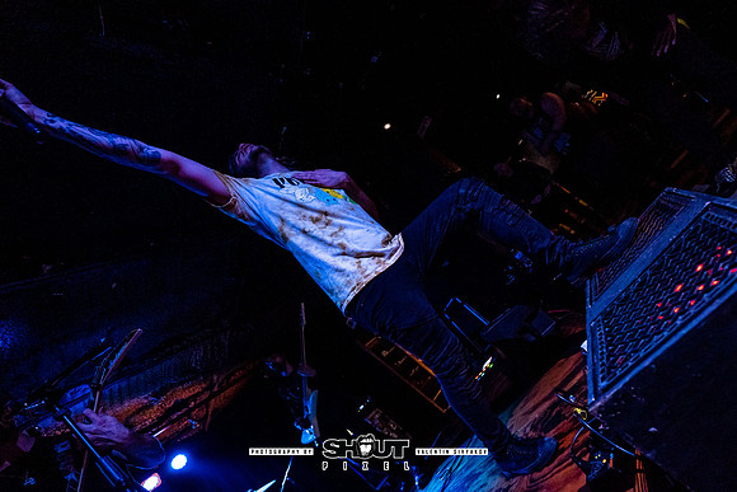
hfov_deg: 94.9
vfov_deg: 72.3
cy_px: 286
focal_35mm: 16
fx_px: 333
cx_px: 429
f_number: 2.8
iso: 2000
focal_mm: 14
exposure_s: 1/200
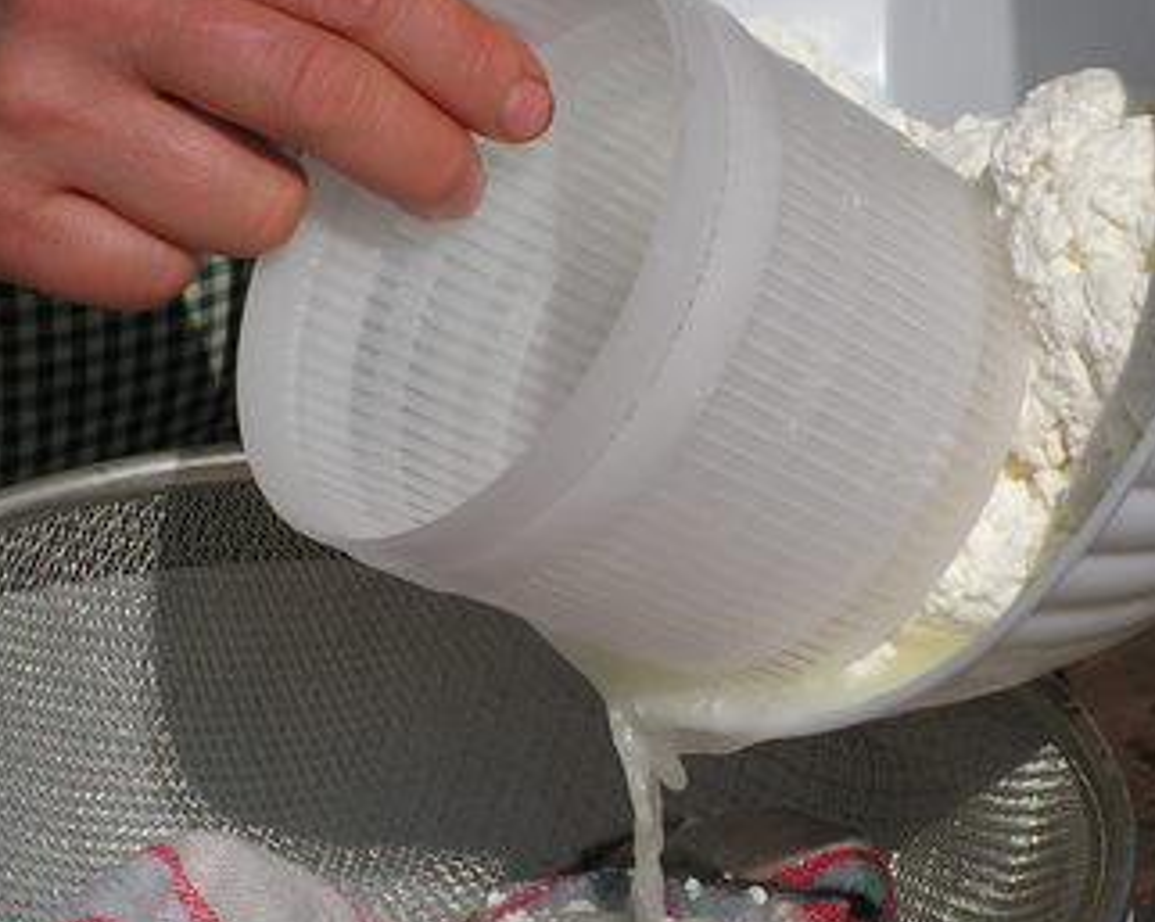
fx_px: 6899
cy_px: 479
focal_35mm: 202
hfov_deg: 9.6
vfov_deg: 7.6
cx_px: 827
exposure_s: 1/1600
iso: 64
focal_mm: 20.7
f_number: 4.8
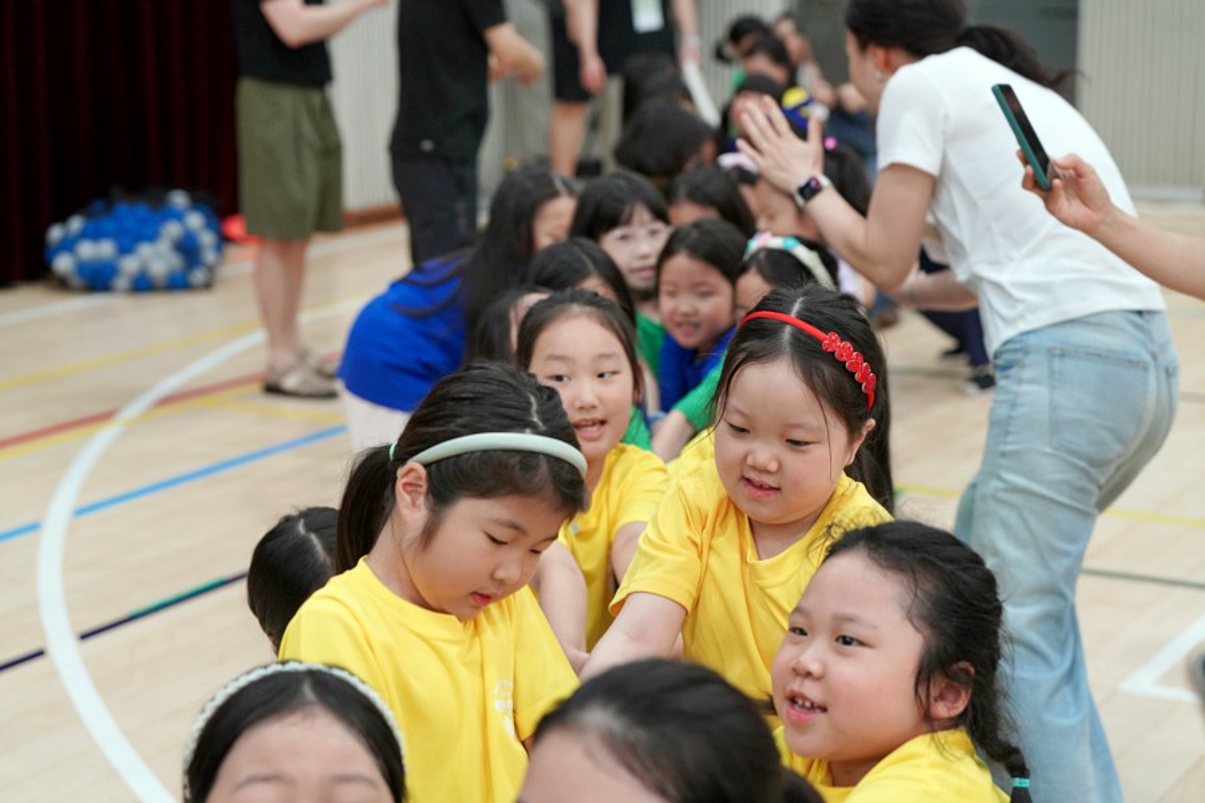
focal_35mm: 70
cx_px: 602
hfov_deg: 28.8
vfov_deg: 19.5
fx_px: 2343
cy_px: 402
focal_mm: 70
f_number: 4
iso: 2000
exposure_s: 1/160
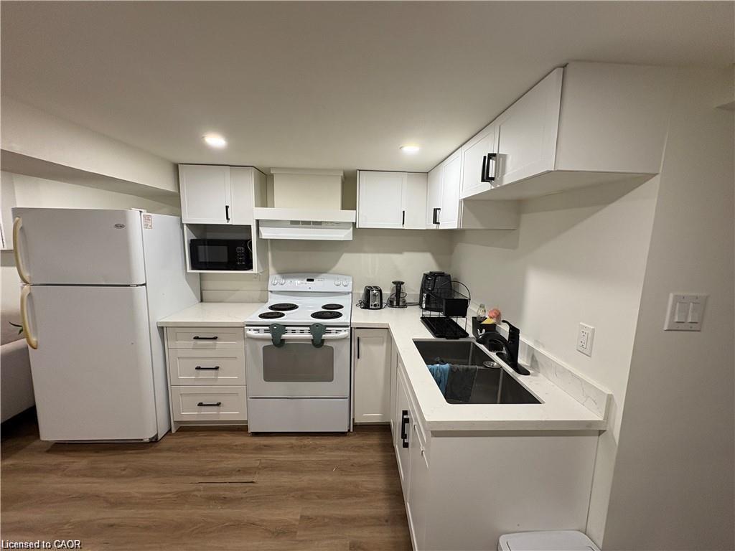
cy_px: 276
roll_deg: -1.4
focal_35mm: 14
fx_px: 297
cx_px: 368
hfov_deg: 102.1
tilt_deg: -6.5
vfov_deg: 85.7
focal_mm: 2.22
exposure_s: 1/120
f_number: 2.2
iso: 200
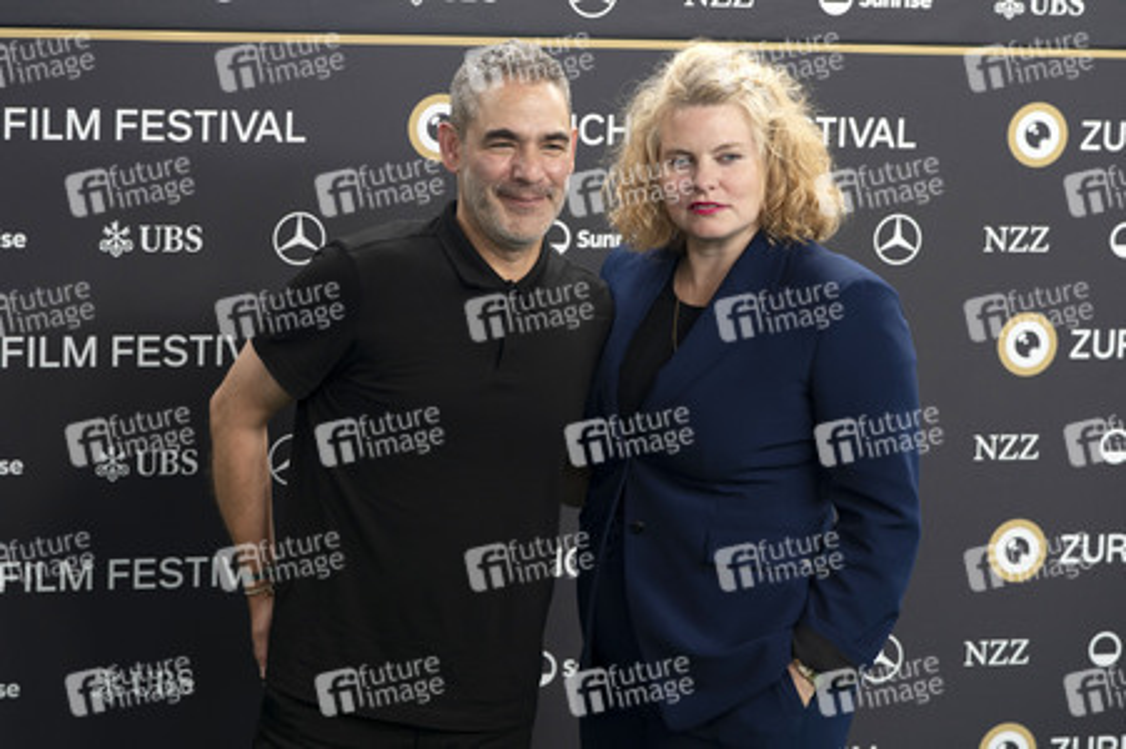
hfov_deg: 22.0
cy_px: 287
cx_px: 482
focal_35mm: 92
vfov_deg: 14.8
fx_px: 2890
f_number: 4.5
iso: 400
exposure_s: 1/200
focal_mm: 75
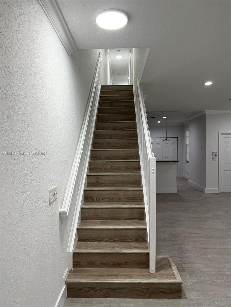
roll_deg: +1.3
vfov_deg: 67.3
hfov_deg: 53.1
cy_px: 154
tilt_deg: -2.0
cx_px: 116
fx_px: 231
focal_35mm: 26
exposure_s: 1/120
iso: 80
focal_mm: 5.7
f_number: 1.5
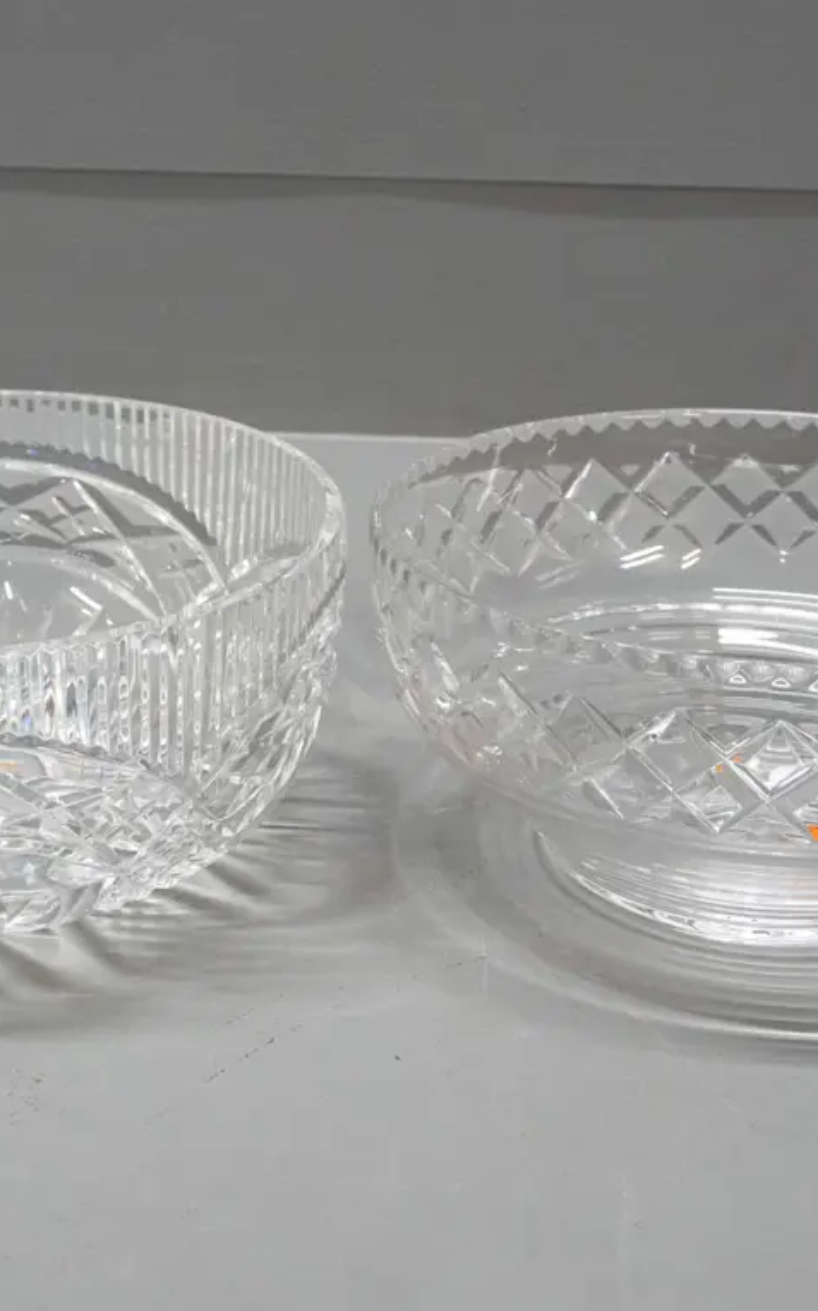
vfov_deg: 37.5
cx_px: 374
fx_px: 1928
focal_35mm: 54
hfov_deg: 24.0
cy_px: 656
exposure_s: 1/200
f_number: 5.6
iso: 3200
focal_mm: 19
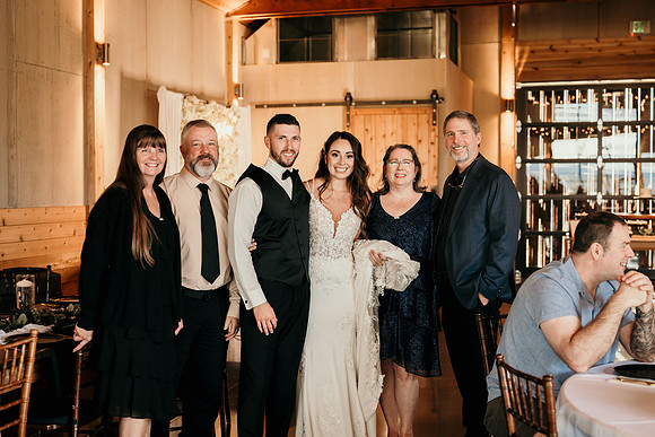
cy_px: 218
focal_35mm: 50
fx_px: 910
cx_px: 328
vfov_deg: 27.0
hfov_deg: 39.6
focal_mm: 50
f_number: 3.2
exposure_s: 1/80
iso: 500
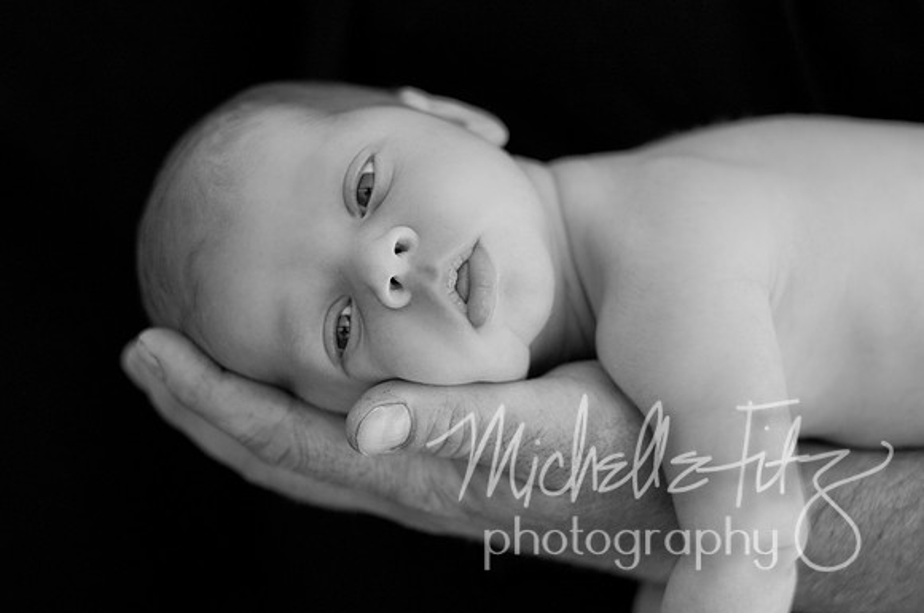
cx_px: 462
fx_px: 1922
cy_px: 306
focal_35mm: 75
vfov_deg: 18.1
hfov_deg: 27.0
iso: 400
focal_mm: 50
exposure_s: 1/160
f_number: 2
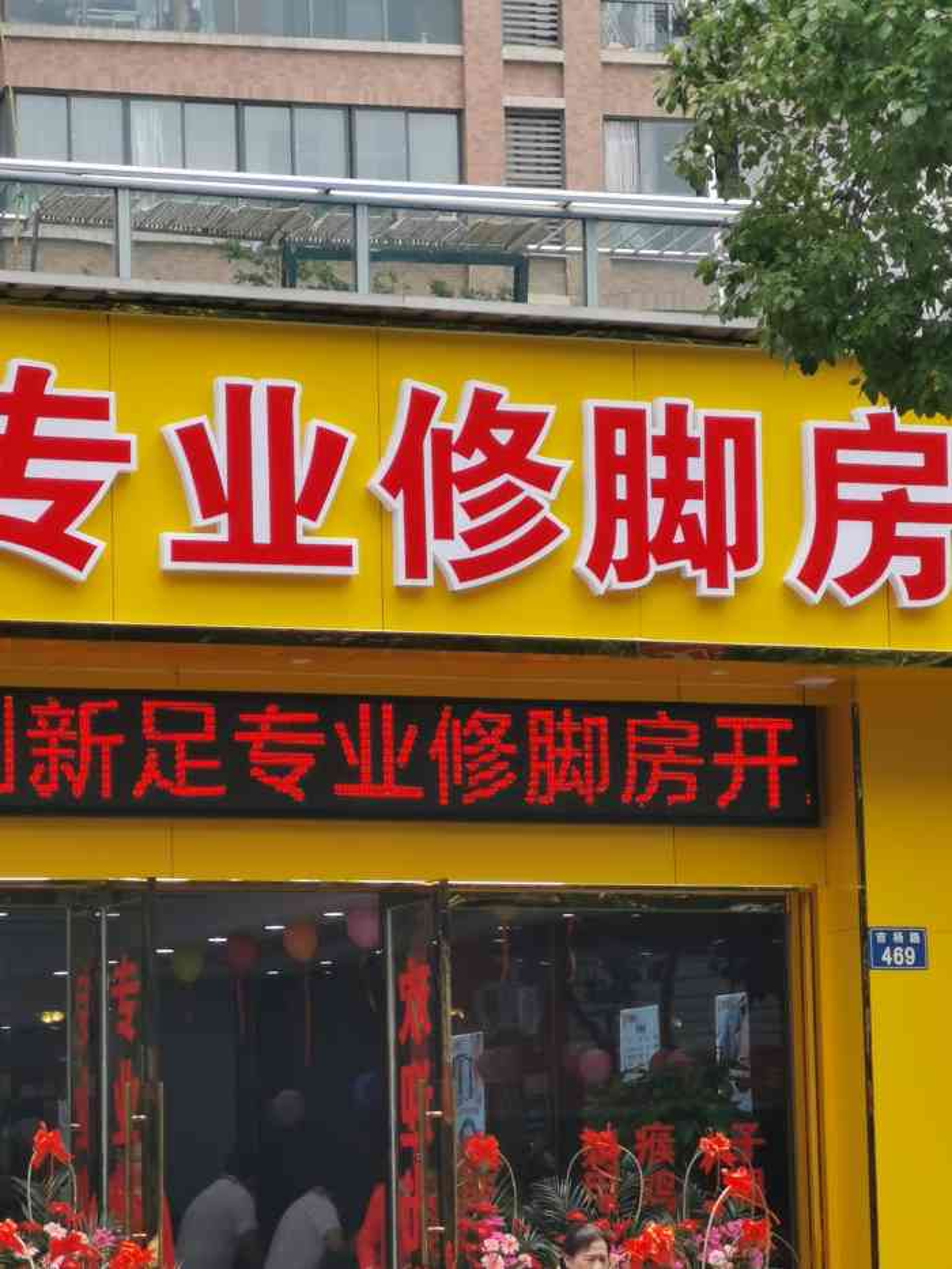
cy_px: 634
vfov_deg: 13.6
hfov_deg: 10.2
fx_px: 5316
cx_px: 476
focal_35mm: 145
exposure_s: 1/588
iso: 50
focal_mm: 7.48
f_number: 2.4
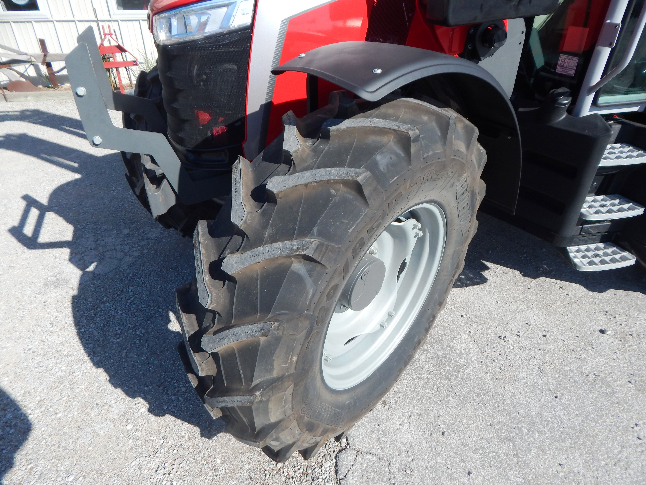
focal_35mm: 22
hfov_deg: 76.4
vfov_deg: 61.1
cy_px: 242
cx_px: 323
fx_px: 411
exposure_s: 1/1500
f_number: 3
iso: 125
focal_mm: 4
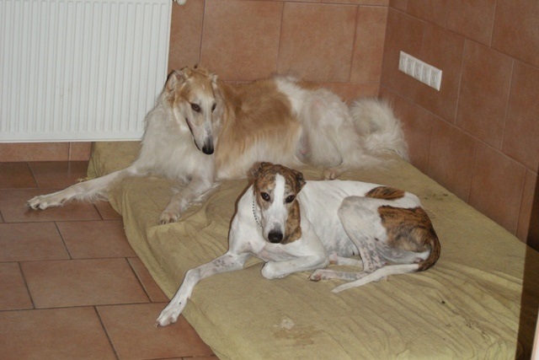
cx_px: 270
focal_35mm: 45
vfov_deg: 29.9
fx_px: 674
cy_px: 180
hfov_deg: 43.6
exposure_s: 1/60
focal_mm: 30
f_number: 4.5
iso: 400
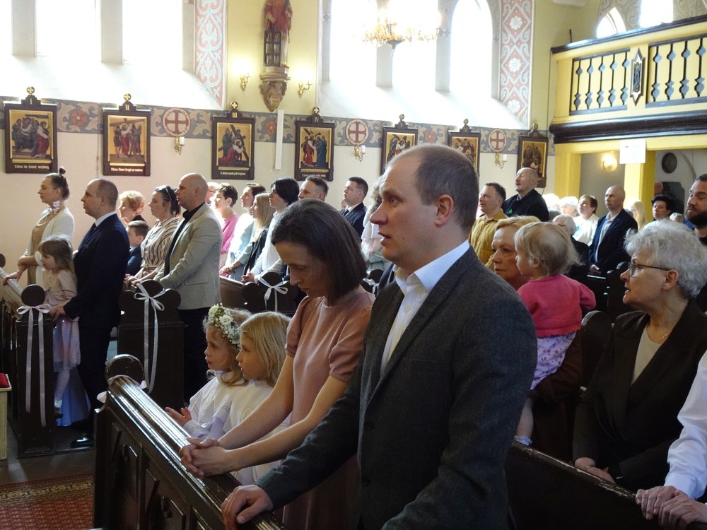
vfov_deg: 36.0
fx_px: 817
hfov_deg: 46.8
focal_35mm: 40
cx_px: 354
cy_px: 265
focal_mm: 6.64
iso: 800
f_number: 4
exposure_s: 1/40
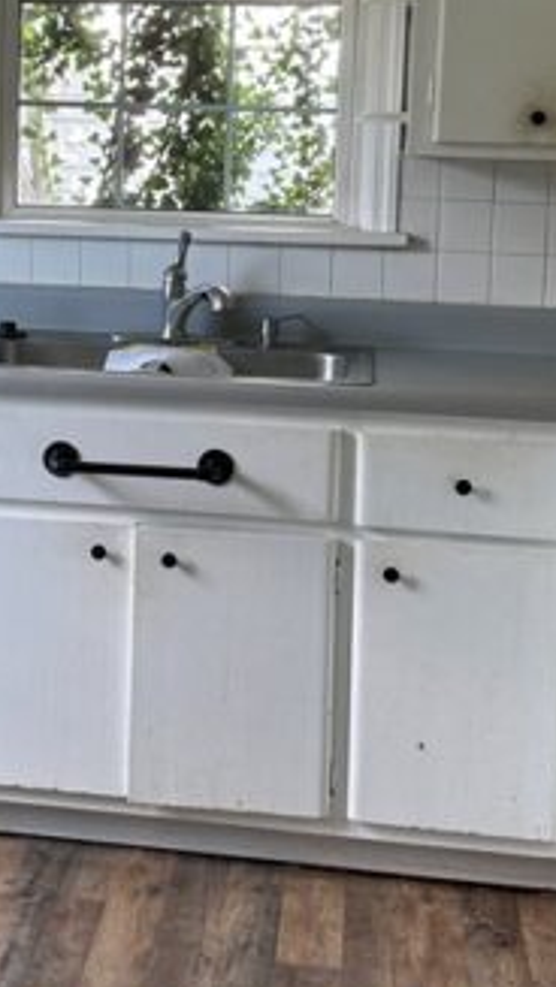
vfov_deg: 32.2
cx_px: 82
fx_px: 1677
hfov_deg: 18.6
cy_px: 244
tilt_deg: -5.4
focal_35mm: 64
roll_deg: -3.0
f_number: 1.78
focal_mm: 6.86
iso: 100
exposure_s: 1/121
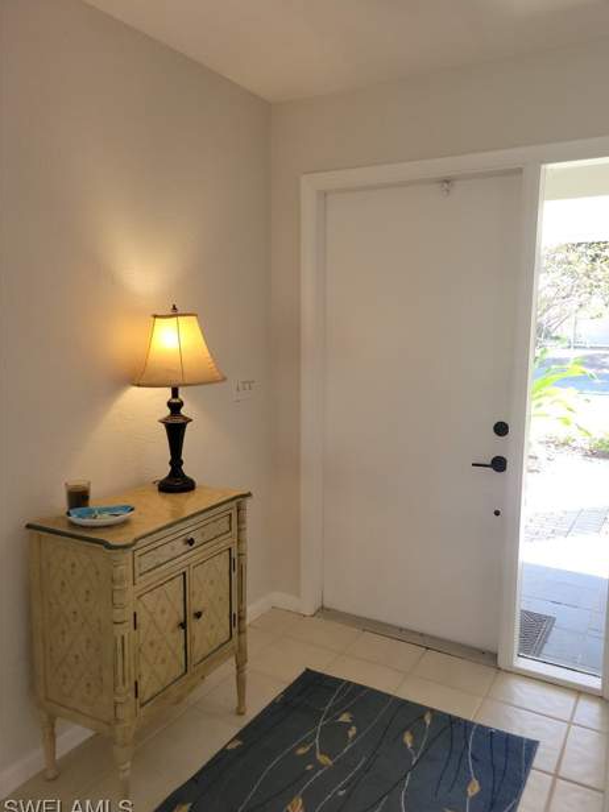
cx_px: 314
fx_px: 633
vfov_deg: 65.3
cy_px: 411
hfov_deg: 51.3
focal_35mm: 27
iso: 80
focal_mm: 5.4
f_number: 1.8
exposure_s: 1/120
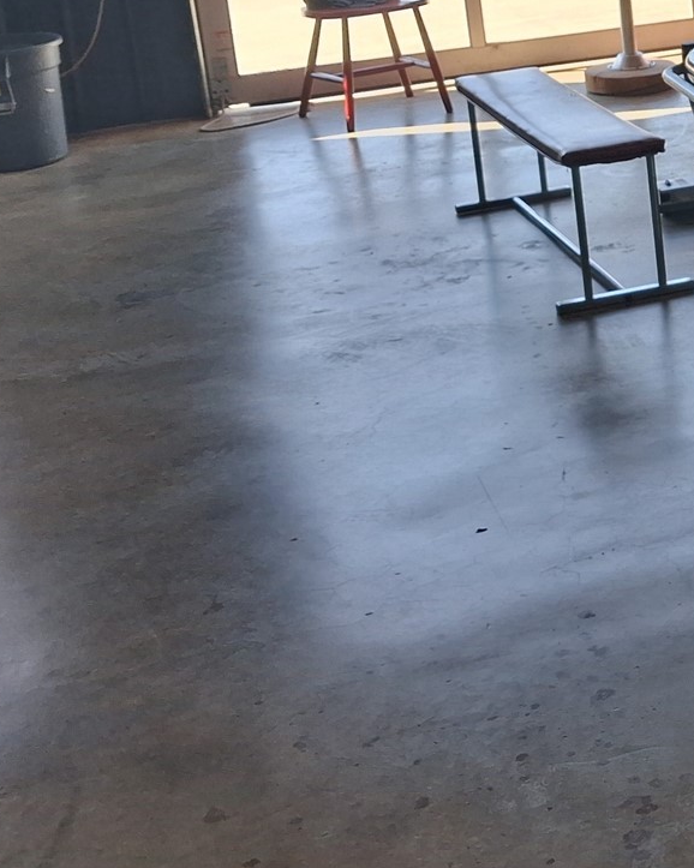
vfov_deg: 26.6
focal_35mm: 70
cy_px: 158
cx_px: 923
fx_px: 1798
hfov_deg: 19.9
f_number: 1.8
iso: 40
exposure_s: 1/120
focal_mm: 4
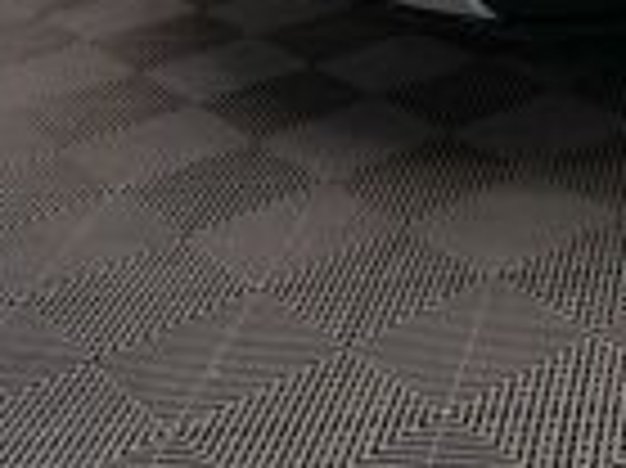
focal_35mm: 83
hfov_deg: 20.7
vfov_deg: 15.8
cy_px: -302
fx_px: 1500
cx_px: 892
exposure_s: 1/110
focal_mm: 6.76
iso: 160
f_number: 1.78
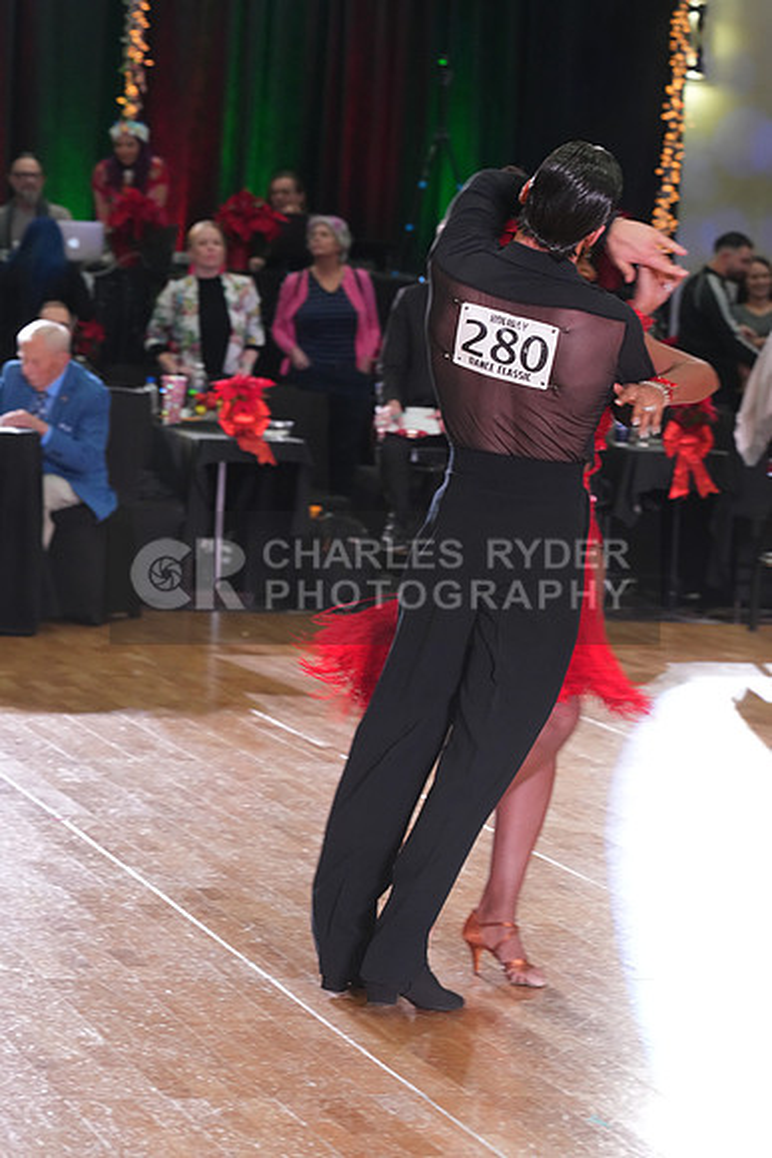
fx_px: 3890
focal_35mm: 121
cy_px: 579
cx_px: 386
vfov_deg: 16.9
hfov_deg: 11.3
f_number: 5.6
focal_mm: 121
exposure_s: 1/200
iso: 3200
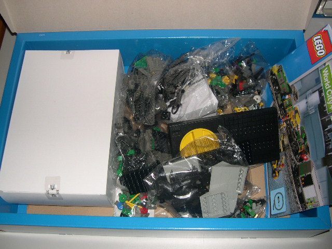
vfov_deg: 37.7
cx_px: 166
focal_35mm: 38
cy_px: 124
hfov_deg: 49.0
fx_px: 364
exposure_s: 1/60
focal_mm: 8
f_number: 2.8
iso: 100
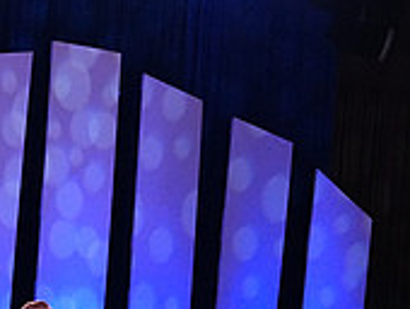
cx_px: -174
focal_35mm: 265
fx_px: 3143
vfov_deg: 5.6
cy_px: 443
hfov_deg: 7.4
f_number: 4.5
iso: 5000
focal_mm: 81
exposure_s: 1/320
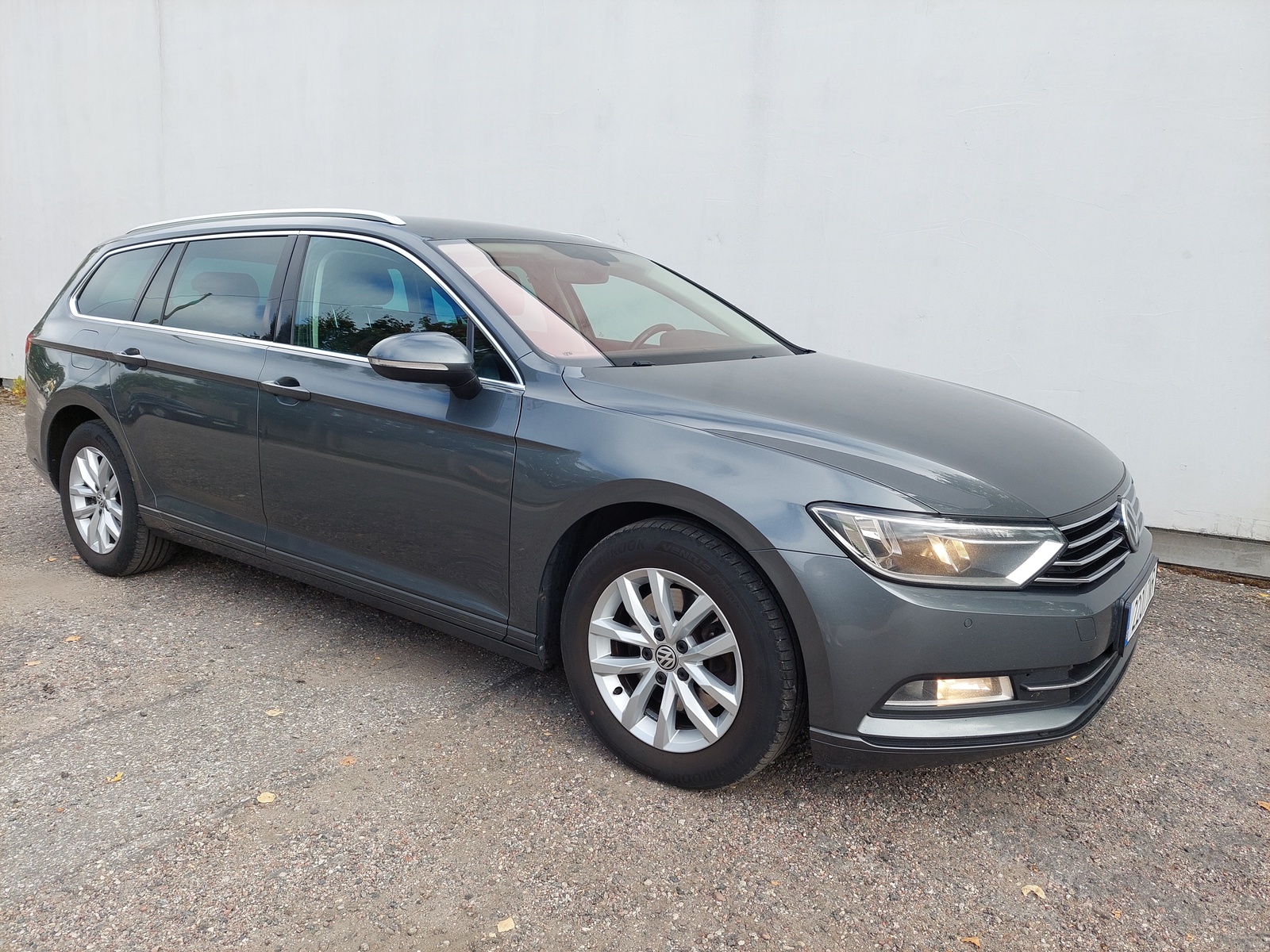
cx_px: 635
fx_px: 881
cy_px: 476
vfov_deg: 56.8
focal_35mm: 24
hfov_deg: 71.6
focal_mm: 5.23
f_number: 1.8
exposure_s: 1/422
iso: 40
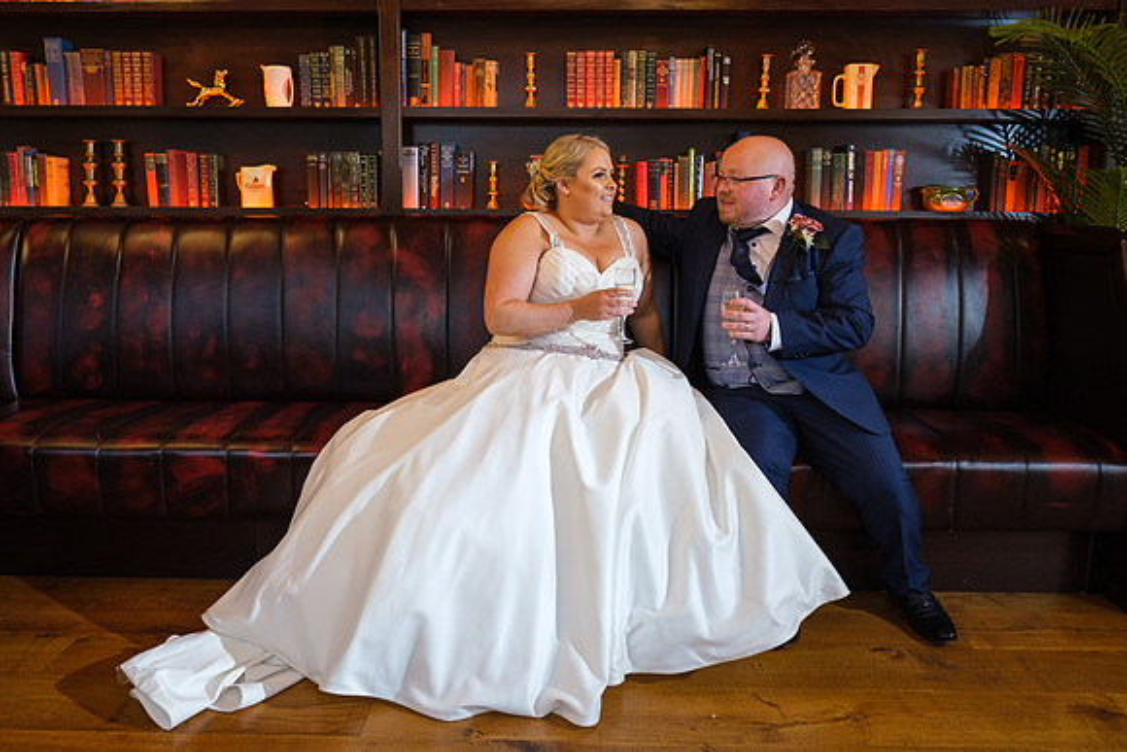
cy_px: 359
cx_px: 538
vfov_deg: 51.0
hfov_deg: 71.1
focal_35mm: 25
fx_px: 787
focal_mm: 16
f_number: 2.8
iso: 1000
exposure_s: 1/160
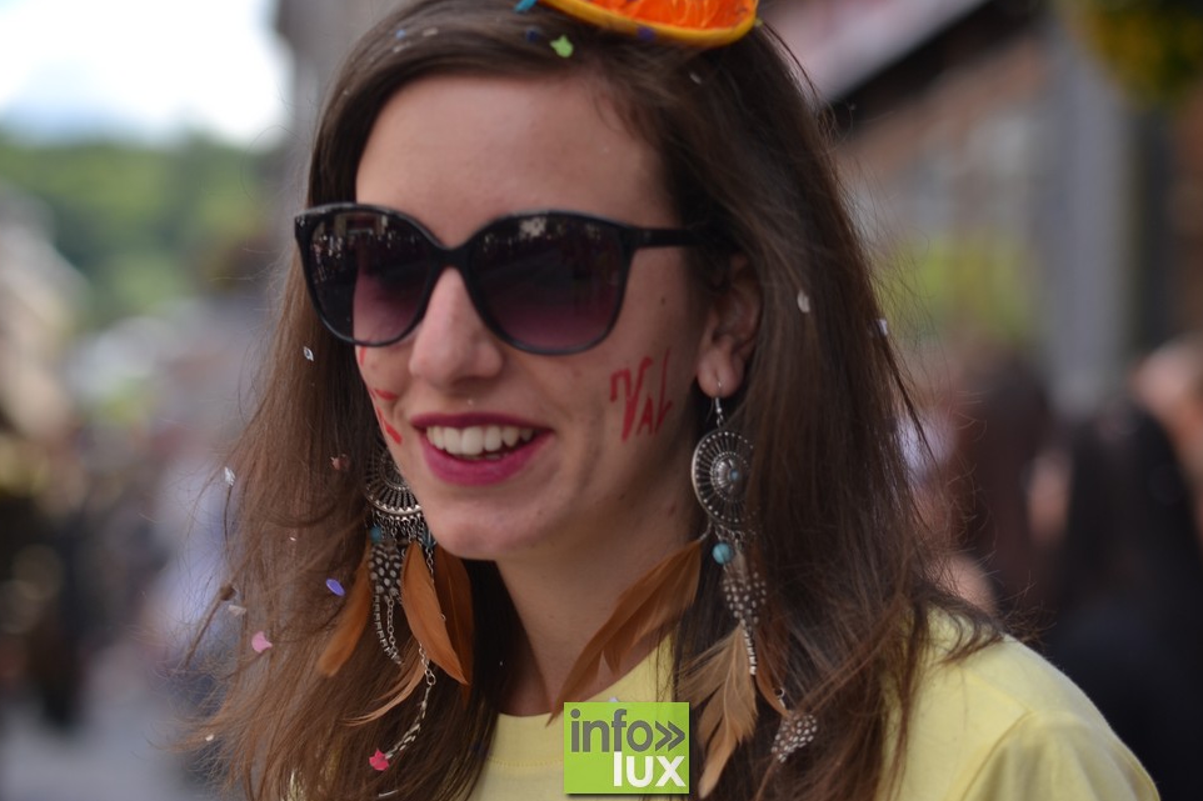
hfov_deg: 17.8
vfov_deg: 11.9
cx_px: 627
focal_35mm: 115
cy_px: 377
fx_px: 3842
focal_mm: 72
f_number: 2.8
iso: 100
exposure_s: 1/500
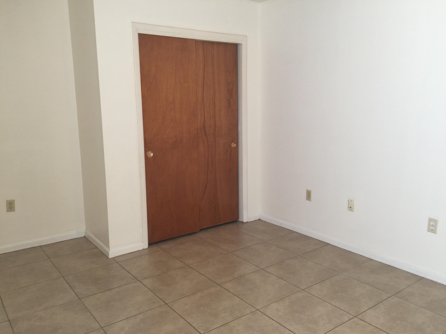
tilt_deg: -9.5
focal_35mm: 29
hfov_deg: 61.7
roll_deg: -0.1
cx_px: 223
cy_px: 167
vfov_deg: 48.2
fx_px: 374
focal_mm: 4.15
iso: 64
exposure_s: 1/15
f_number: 2.2
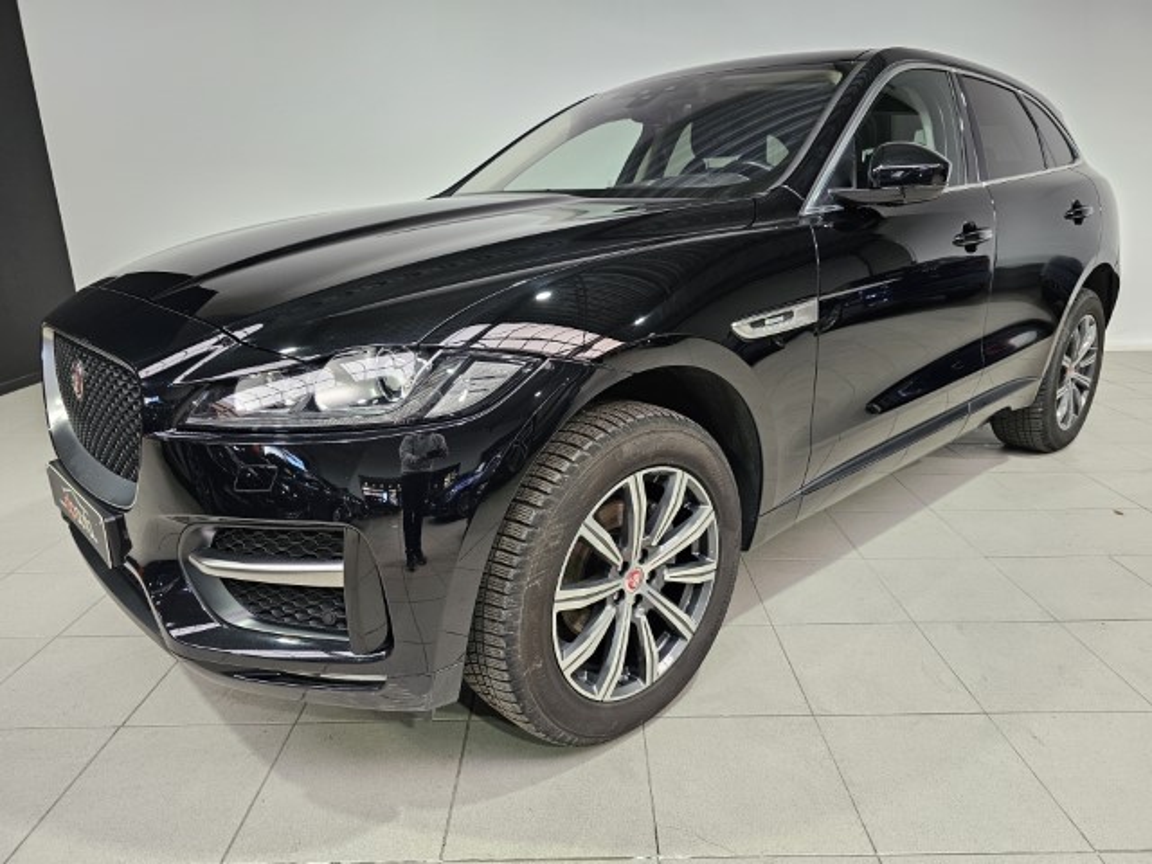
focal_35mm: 23
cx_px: 576
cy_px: 432
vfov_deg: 58.9
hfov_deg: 73.9
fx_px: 765
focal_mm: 6.3
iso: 200
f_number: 1.7
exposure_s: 1/180
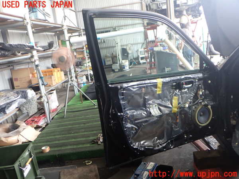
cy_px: 90
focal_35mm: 30
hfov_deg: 60.0
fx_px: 207
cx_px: 120
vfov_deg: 46.8
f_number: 2.3
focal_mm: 5.4
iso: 200
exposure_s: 1/125
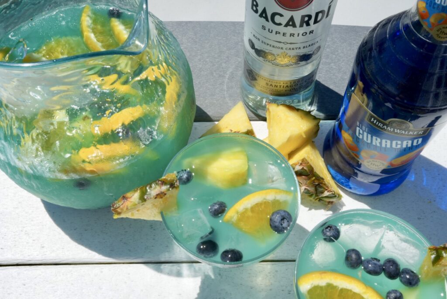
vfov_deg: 33.3
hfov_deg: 48.2
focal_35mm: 40
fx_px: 499
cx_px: 224
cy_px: 150
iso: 400
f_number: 22
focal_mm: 26.8
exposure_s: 1/250
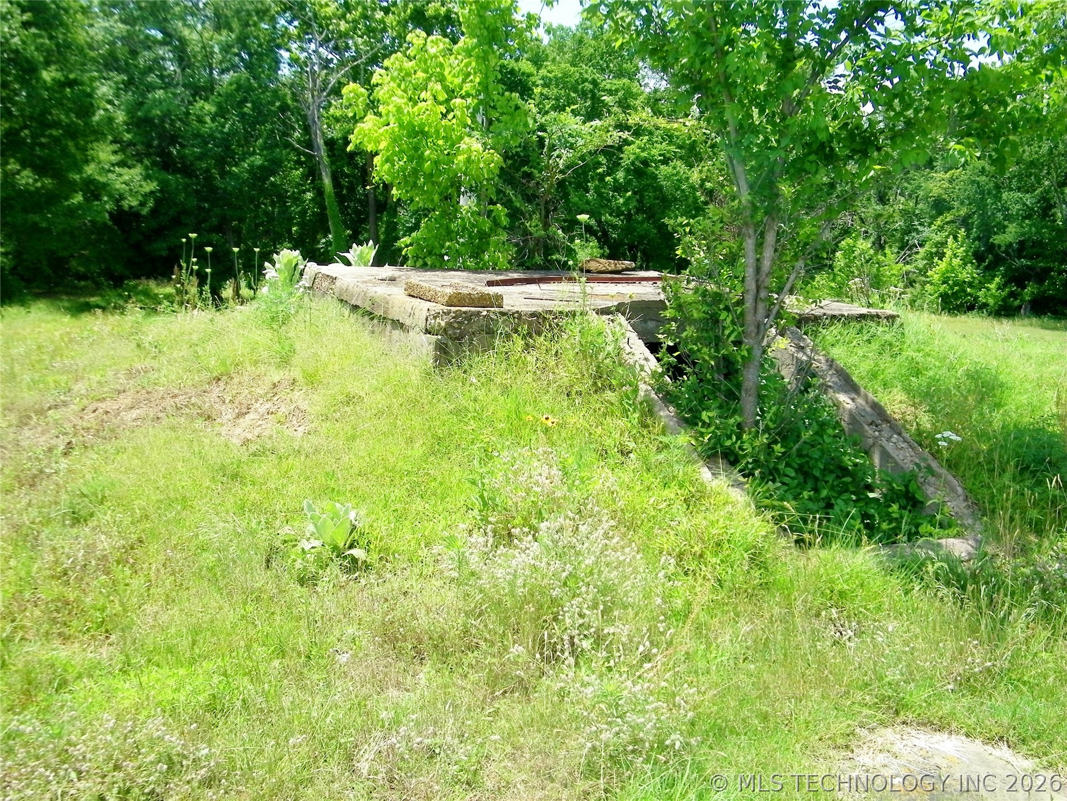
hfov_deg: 47.9
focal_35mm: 39
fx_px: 1202
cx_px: 534
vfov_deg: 36.8
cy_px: 400
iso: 80
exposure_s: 1/160
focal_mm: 6.9
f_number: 7.6
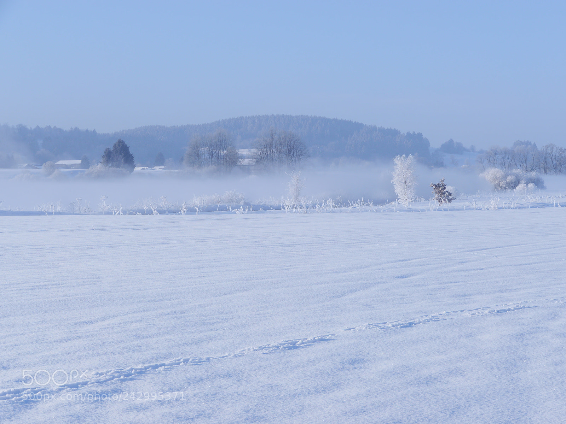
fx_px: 1341
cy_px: 212
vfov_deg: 18.0
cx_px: 283
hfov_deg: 23.8
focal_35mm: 82
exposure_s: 1/400
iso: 160
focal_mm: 41
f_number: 8
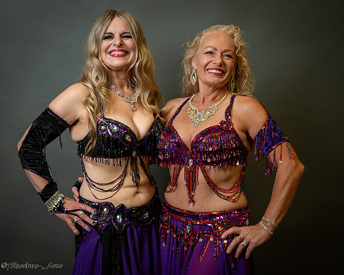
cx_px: 162
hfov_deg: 31.2
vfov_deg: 25.2
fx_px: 616
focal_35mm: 61
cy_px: 133
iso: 3200
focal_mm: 52
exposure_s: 1/200
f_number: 5.6
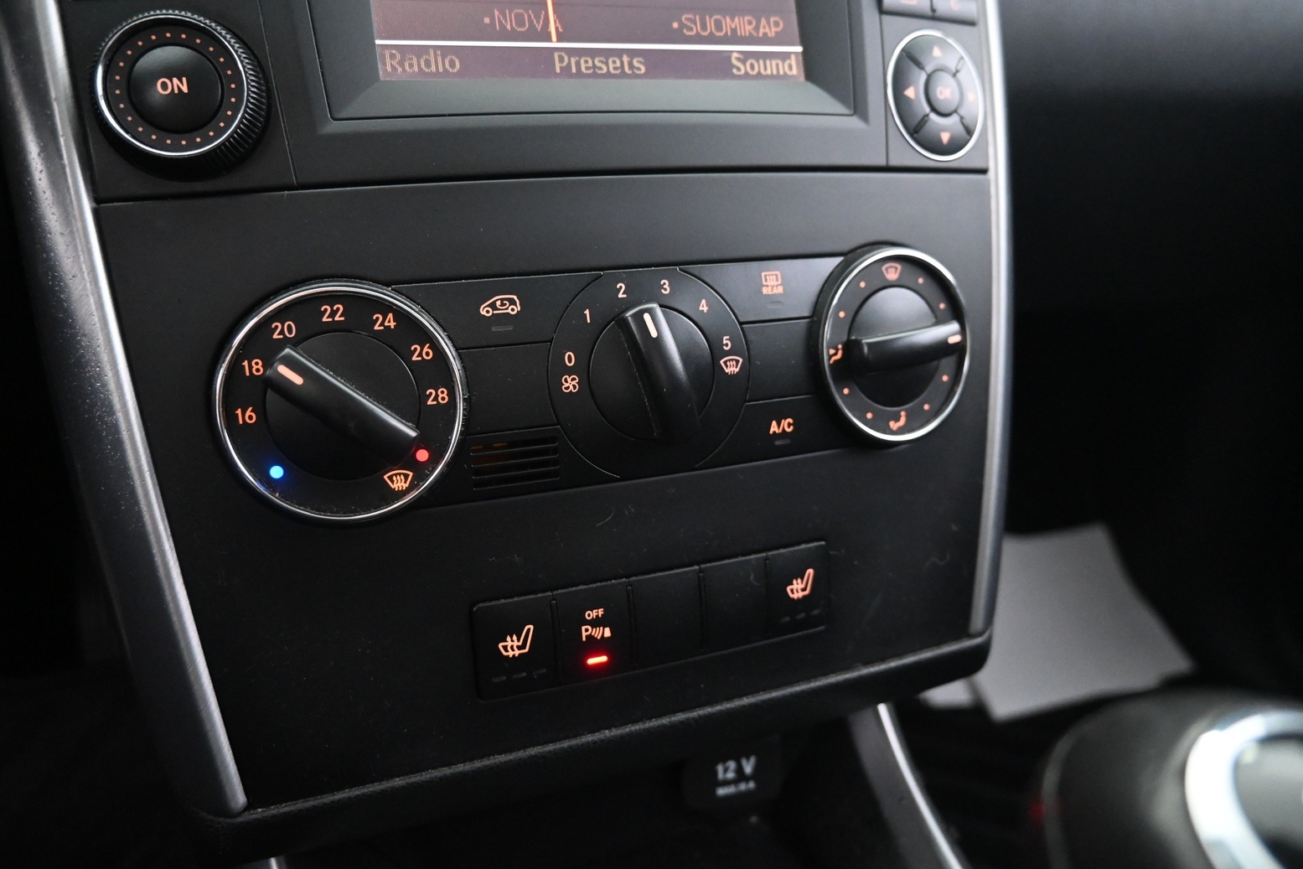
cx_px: 640
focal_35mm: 25
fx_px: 905
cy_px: 432
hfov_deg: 71.5
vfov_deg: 51.3
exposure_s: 1/25
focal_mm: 16
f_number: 3.5
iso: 4000
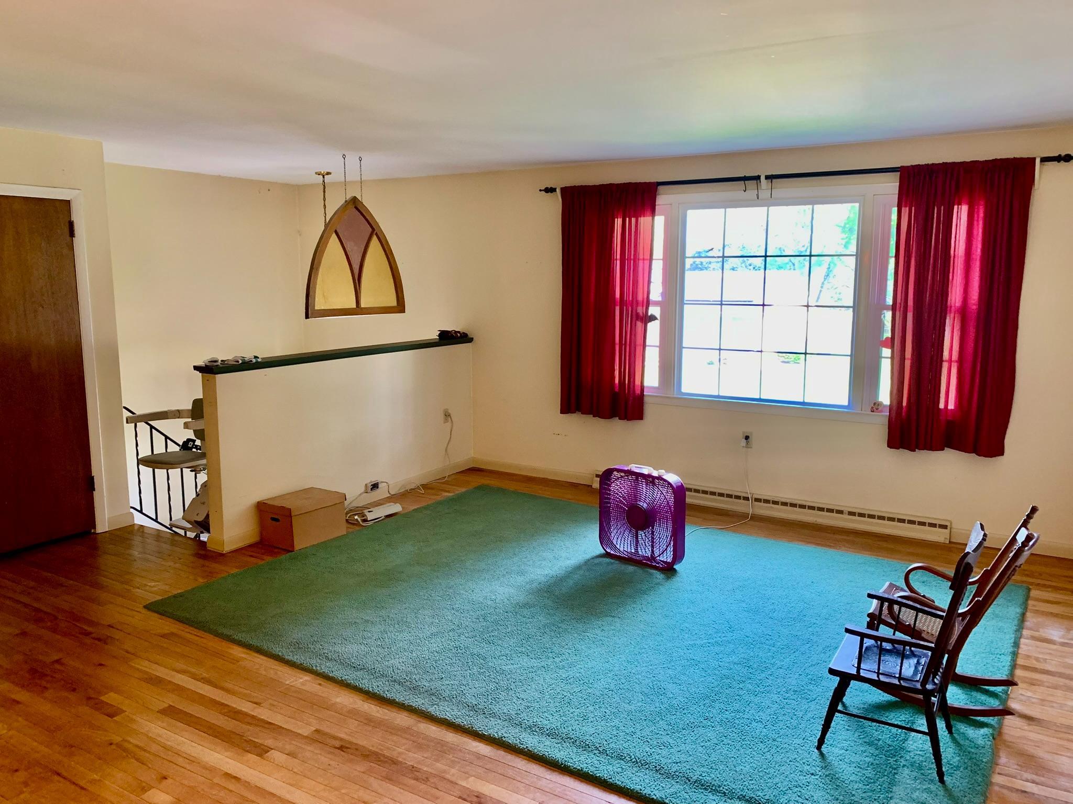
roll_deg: +0.1
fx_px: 806
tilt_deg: -8.8
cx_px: 536
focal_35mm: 26
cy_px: 402
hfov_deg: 67.3
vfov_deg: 53.1
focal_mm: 4.25
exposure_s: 1/60
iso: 200
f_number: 1.8
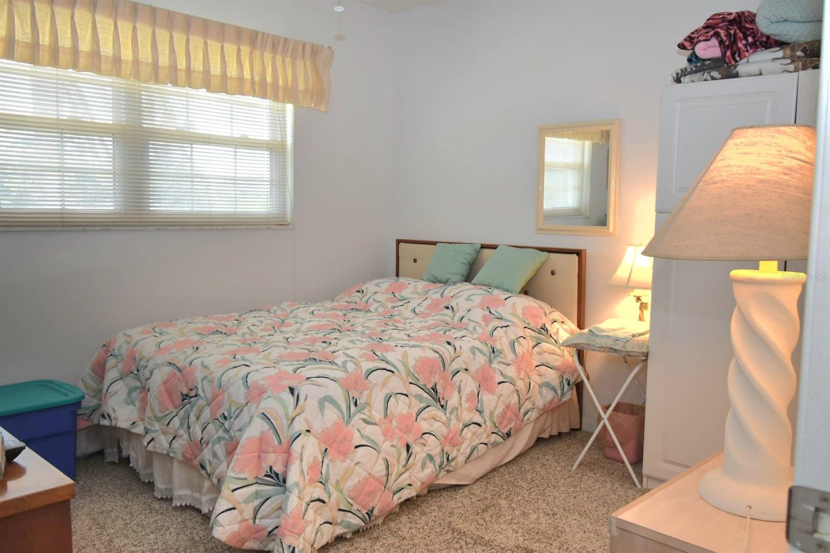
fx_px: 691
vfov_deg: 43.6
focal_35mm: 30
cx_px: 415
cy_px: 276
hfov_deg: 61.9
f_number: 5.6
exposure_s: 1/80
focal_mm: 20
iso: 400
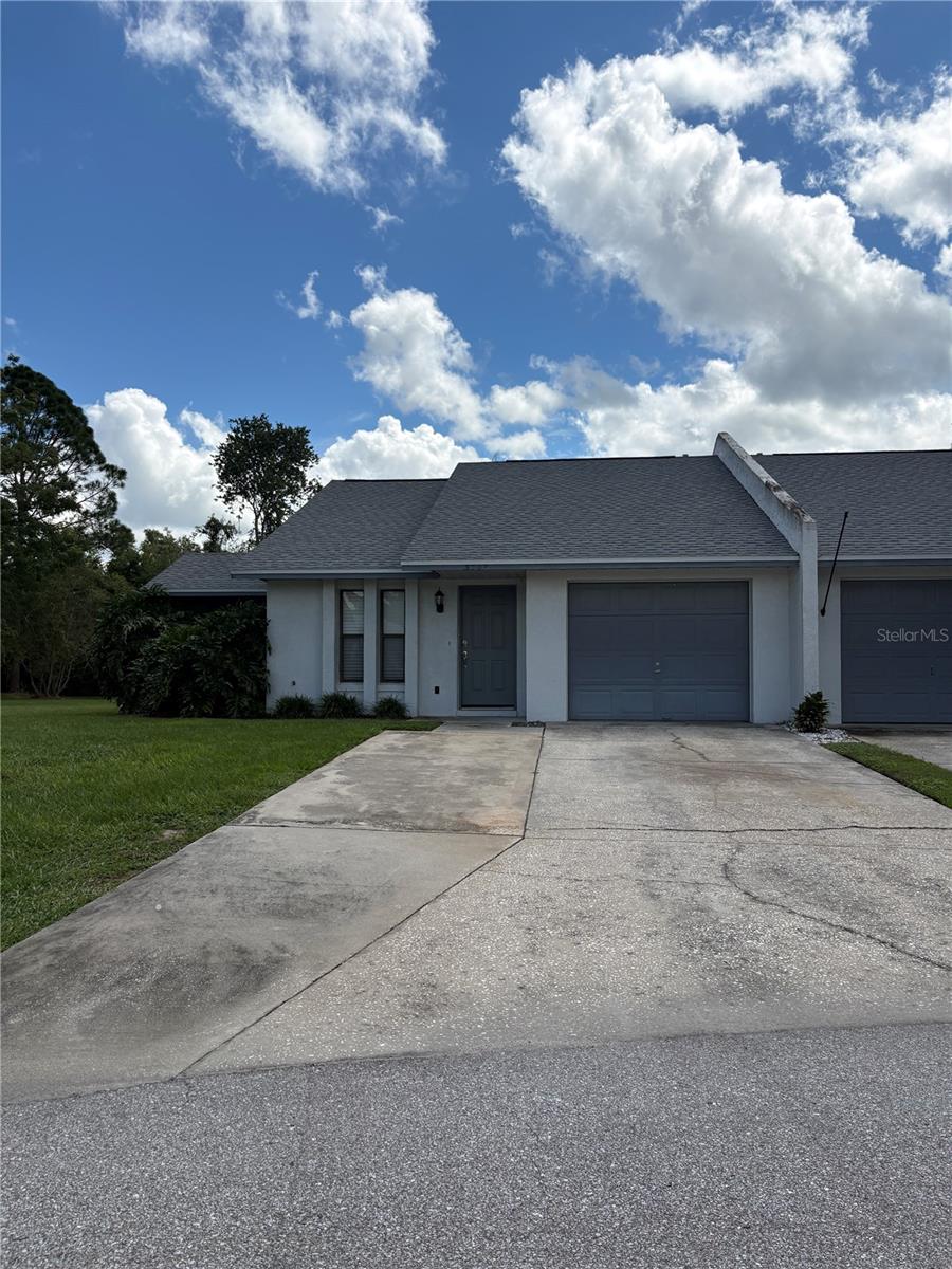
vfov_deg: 67.3
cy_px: 634
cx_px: 476
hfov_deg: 53.1
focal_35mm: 26
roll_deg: +0.3
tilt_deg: +2.5
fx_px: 953
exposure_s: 1/5814
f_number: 1.6
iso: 50
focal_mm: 5.96
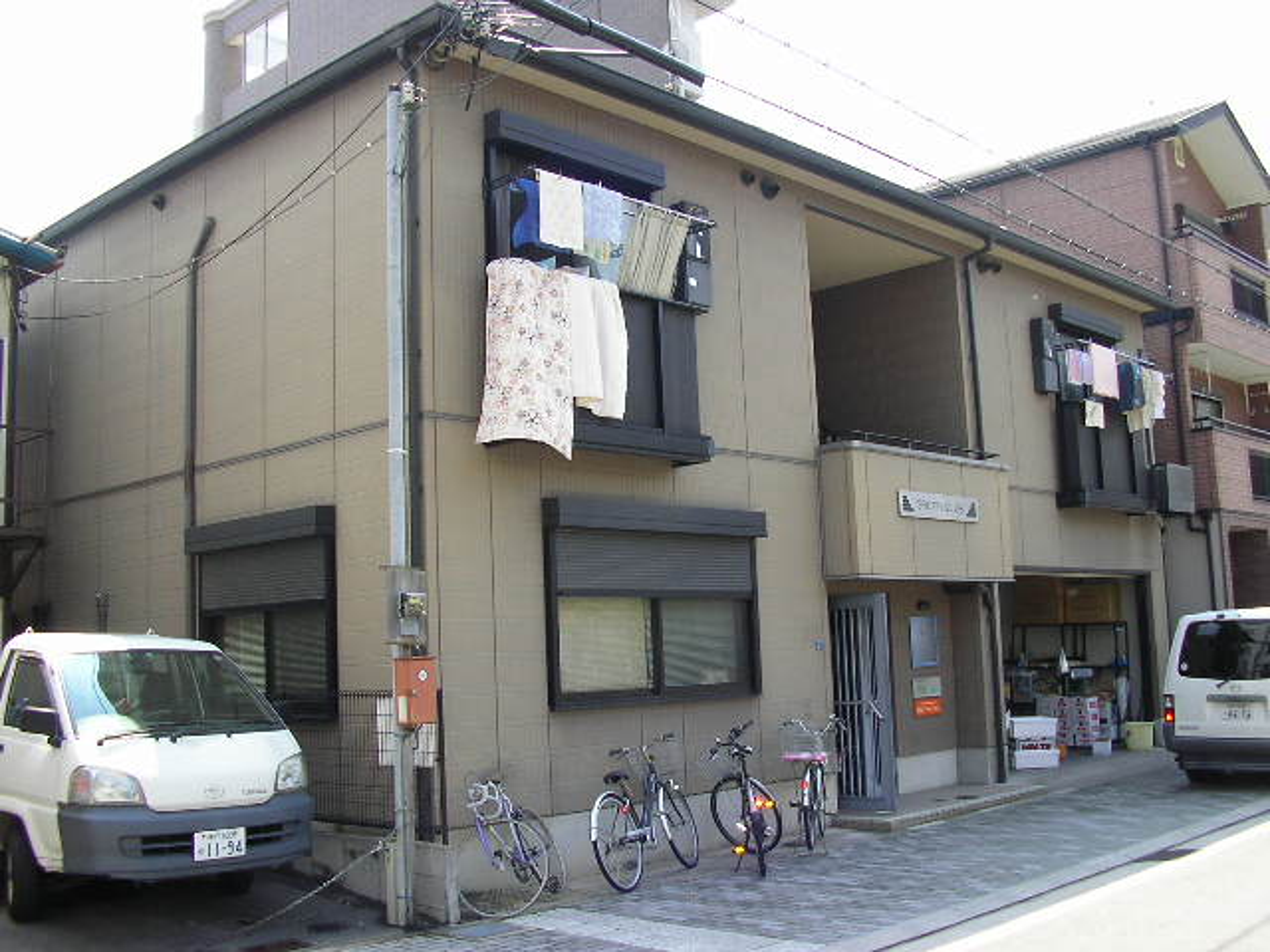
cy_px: 476
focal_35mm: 38
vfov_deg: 37.7
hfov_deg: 49.0
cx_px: 635
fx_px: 1394
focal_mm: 5.8
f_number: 4.1
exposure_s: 1/198
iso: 71
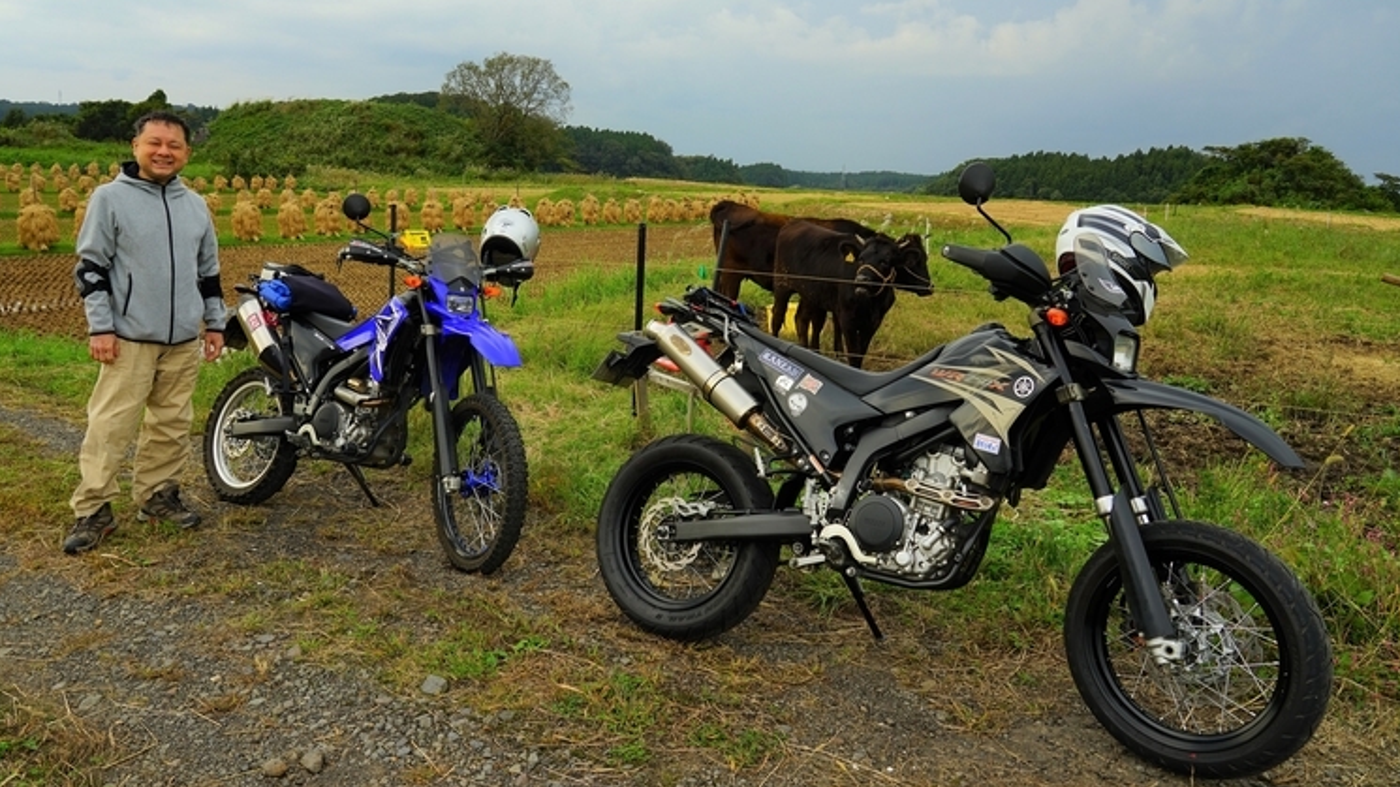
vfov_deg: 42.8
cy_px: 334
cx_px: 654
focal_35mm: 27
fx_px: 1002
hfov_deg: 69.8
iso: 100
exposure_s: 1/125
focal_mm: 24
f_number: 10
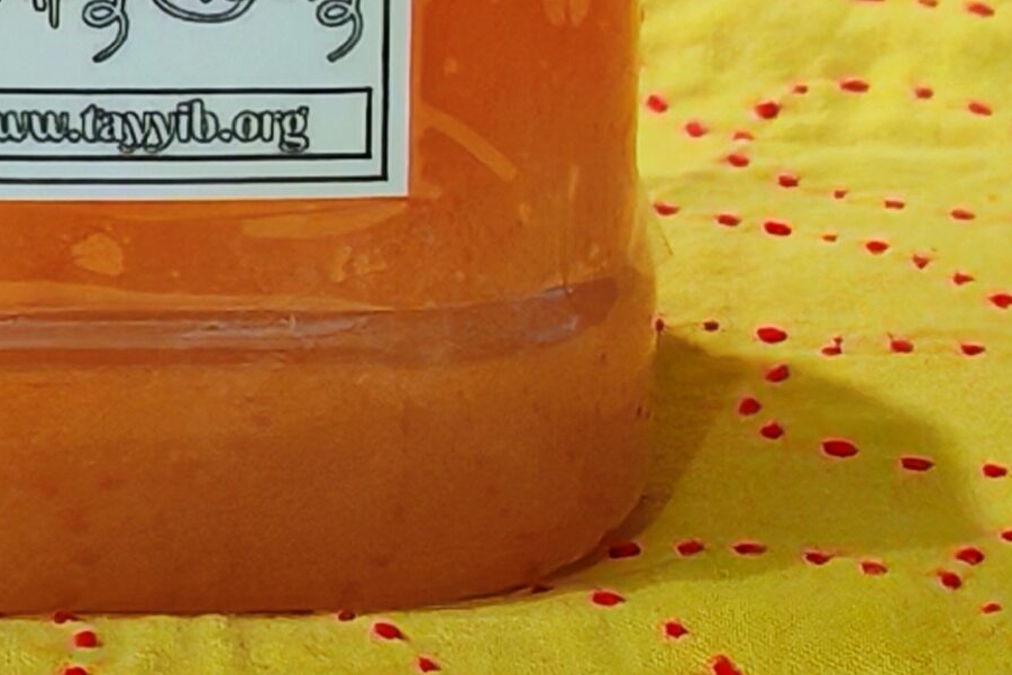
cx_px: 163
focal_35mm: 201
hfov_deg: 10.2
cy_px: -329
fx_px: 5651
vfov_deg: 6.7
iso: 320
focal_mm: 5.52
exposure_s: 1/33
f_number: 1.95
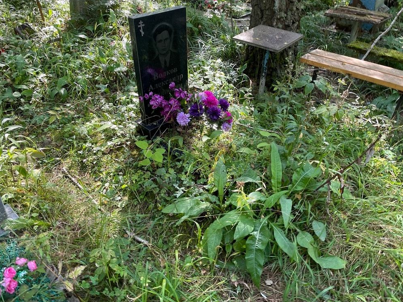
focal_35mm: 27
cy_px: 146
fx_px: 314
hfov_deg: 65.3
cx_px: 200
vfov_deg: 51.4
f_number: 1.6
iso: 100
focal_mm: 4.2
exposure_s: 1/121
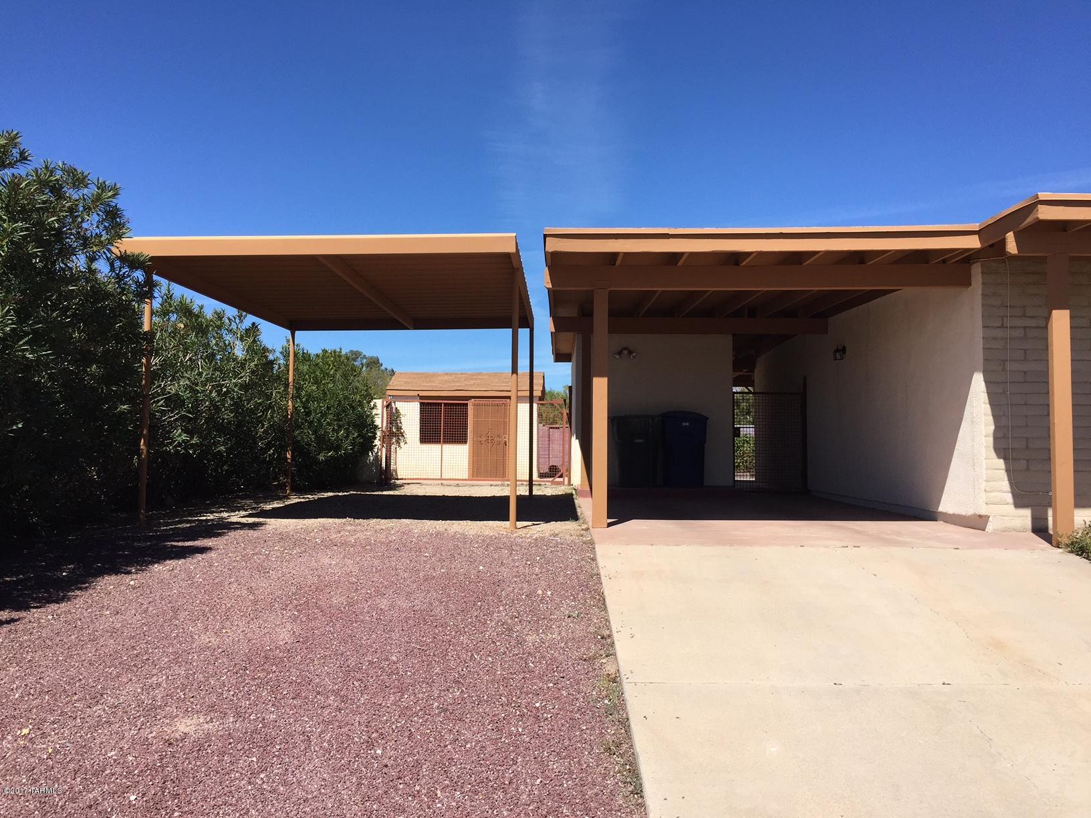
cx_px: 546
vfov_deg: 48.2
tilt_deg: +2.9
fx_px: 914
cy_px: 409
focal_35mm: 29
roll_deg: -0.9
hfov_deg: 61.7
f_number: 2.2
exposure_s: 1/2825
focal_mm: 4.15
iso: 32
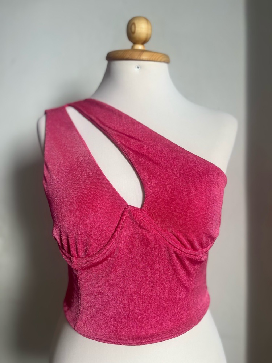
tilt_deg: -3.6
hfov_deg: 53.1
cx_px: 136
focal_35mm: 26
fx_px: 272
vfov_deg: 67.3
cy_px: 182
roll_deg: +1.9
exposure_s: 1/100
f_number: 1.6
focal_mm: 5.1
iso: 40
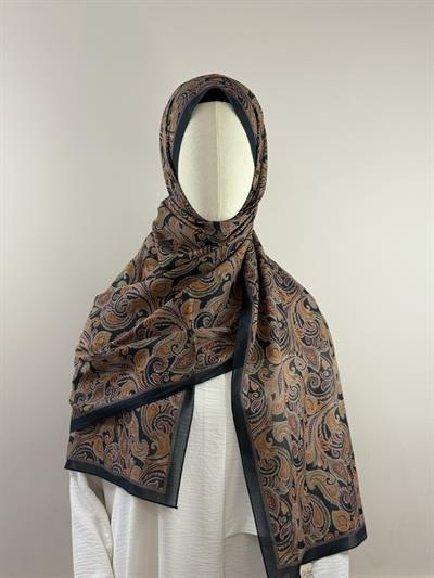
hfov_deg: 30.3
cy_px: 289
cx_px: 217
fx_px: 802
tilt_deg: -2.2
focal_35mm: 48
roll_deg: +0.1
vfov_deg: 39.6
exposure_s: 1/50
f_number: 1.78
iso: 125
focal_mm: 6.76
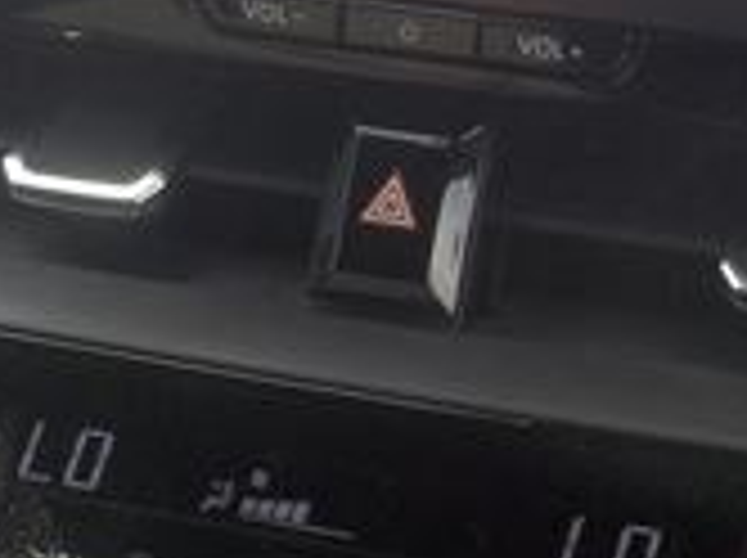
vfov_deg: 12.5
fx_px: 2500
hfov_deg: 17.0
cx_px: 477
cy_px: -54
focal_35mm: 116
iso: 125
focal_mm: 4.1
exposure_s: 1/160
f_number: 3.3
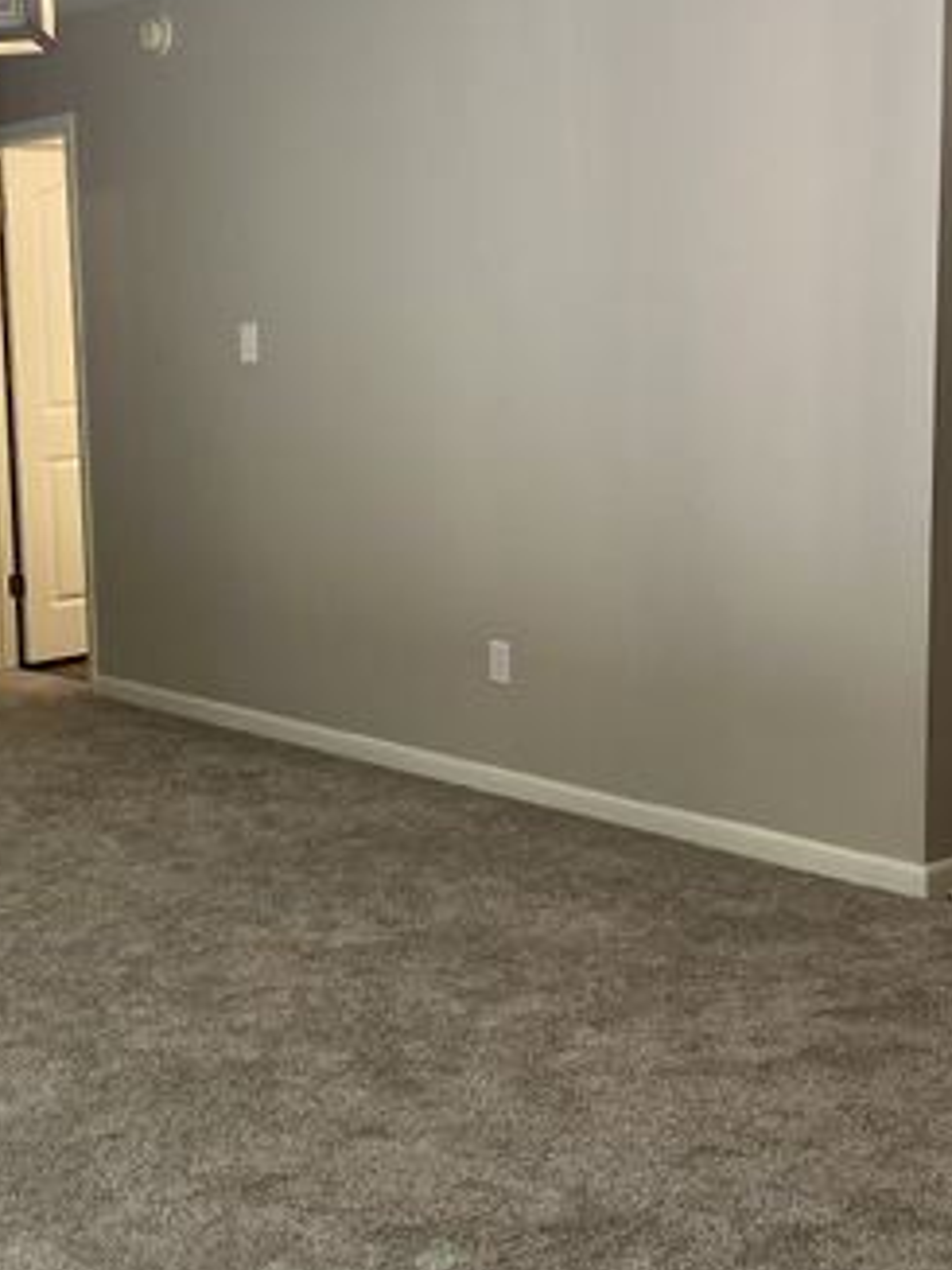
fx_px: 1945
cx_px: 163
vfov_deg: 36.2
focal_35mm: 53
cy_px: 573
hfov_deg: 26.9
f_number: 1.6
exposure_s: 1/120
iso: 80
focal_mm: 5.1
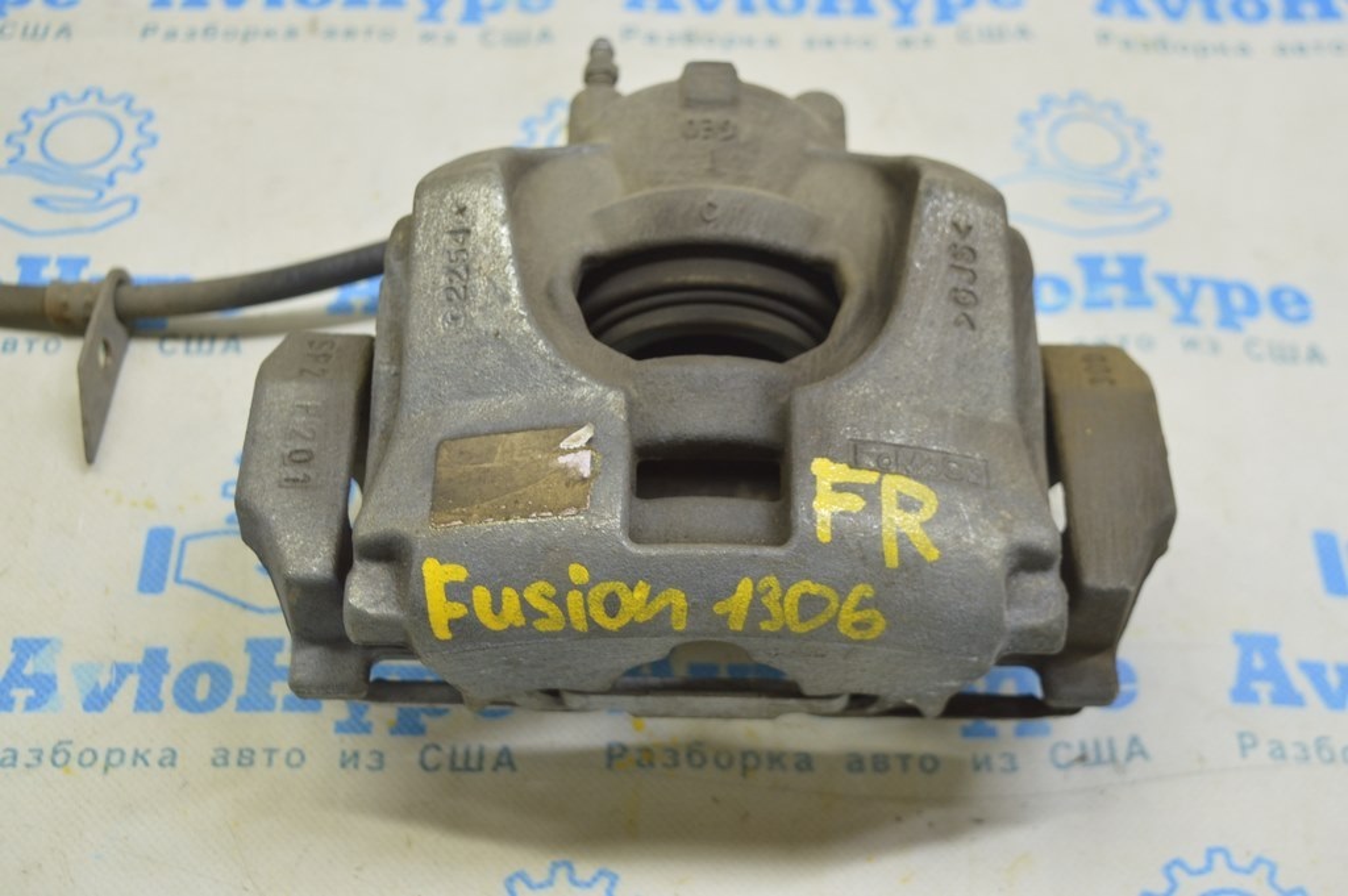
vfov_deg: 25.7
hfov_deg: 37.9
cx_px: 674
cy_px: 448
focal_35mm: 52
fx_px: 1964
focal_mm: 35
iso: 400
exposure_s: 1/20
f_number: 5.6
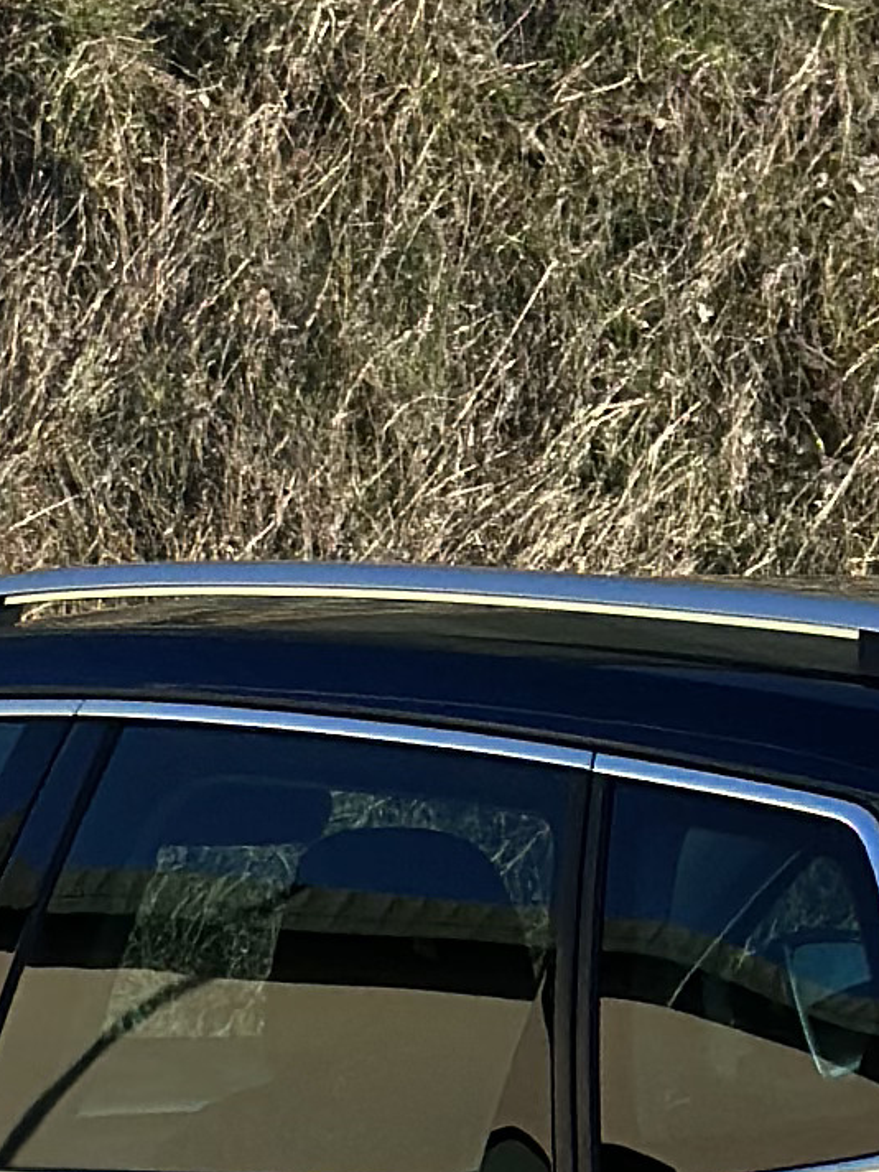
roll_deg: -2.1
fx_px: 9209
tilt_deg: -3.3
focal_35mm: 272
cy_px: 904
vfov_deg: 7.3
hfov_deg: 5.5
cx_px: 729
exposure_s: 1/4367
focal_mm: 6.86
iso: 100
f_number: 1.78
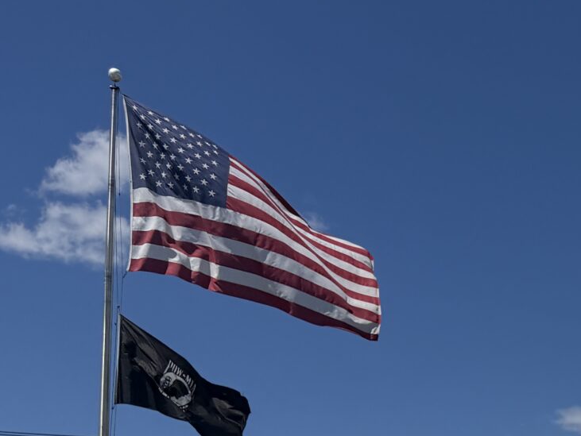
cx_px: 839
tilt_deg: +1.7
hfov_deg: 20.4
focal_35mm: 84
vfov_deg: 15.4
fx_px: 1411
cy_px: 754
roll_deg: -0.2
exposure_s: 1/9091
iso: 80
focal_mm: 6.76
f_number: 1.78
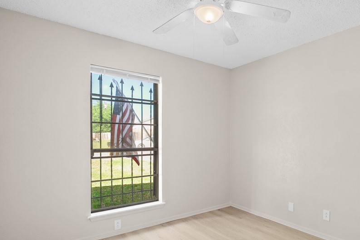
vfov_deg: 57.1
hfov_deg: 77.2
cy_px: 136
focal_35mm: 22
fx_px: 220
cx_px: 225
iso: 400
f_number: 9
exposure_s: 1/3
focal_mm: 16
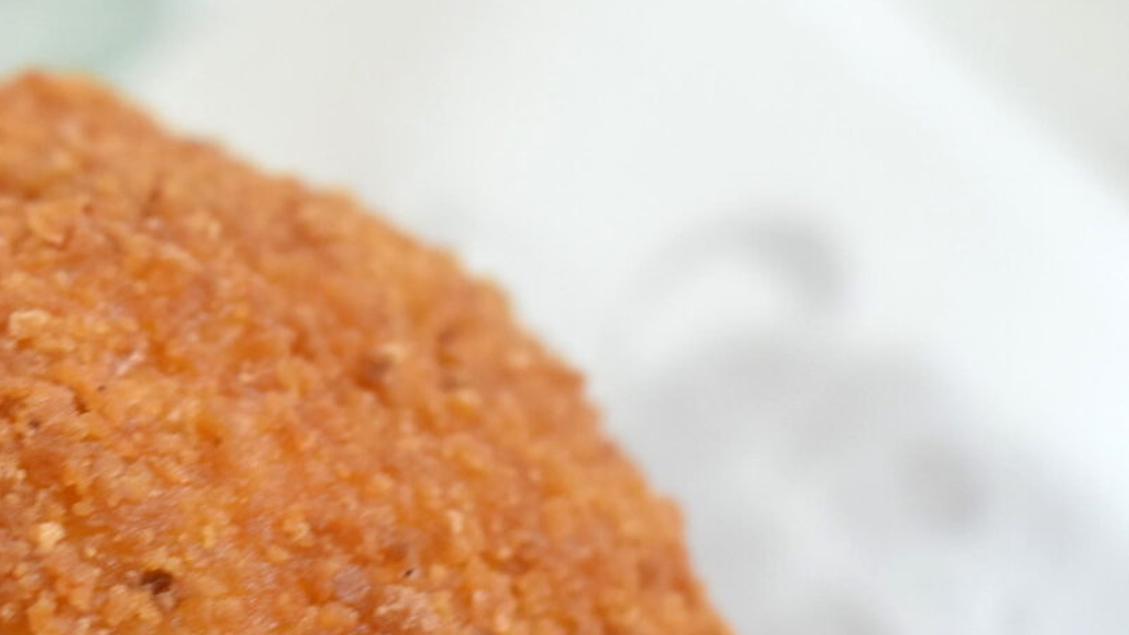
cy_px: 613
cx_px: -253
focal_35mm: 248
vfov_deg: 4.9
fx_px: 7424
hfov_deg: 8.6
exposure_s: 1/80
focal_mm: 50
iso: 640
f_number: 4.5
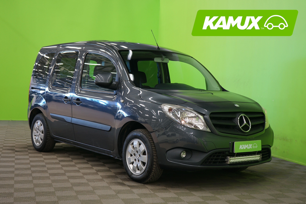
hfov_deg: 38.2
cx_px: 153
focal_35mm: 52
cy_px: 102
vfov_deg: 26.0
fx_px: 442
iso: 400
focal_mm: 52
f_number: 5
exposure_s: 1/8
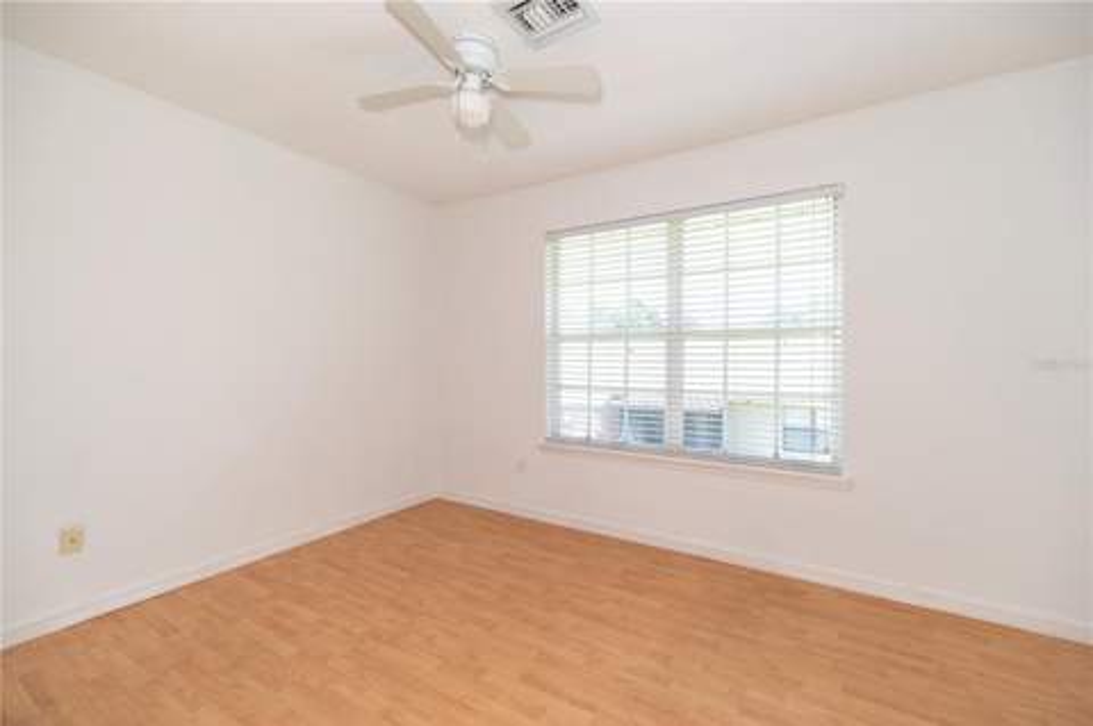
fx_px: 455
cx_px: 546
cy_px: 363
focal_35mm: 15
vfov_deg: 77.2
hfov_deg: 100.4
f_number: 8
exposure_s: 1/40
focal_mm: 15
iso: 200
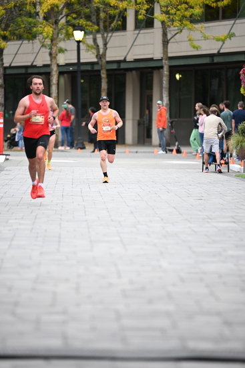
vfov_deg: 10.3
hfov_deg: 6.9
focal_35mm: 200
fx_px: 2040
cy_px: 184
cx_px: 122
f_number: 2.8
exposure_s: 1/1000
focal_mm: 200
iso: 1600
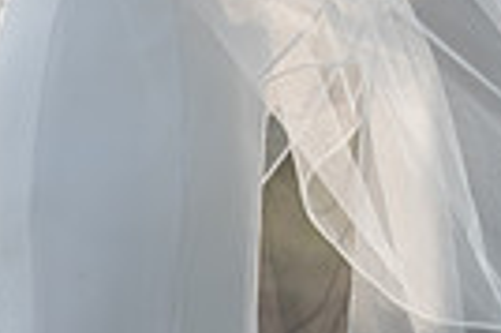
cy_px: -352
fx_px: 3975
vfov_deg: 4.7
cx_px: 550
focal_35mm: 286
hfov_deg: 7.2
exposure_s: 1/3200
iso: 160
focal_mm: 85
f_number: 2.5
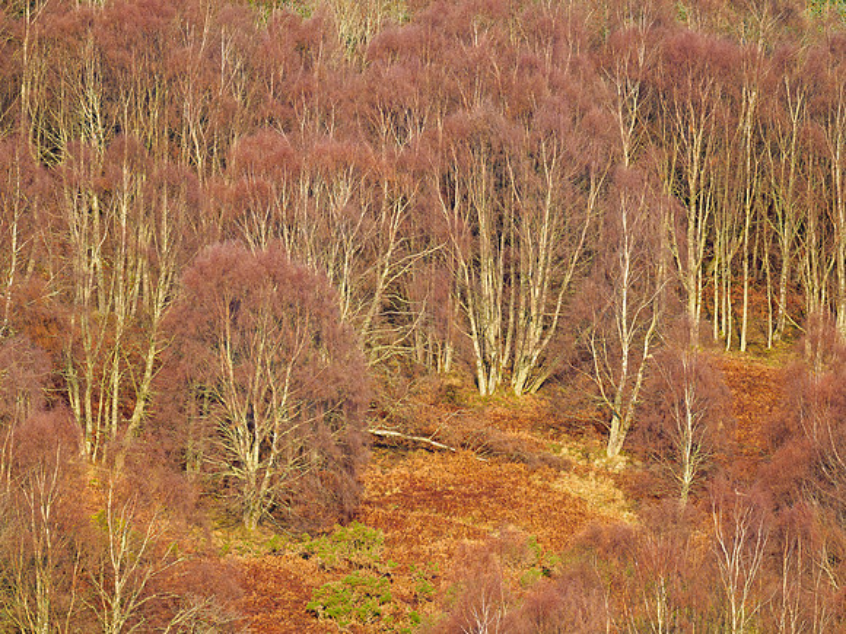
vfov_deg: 2.5
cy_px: 317
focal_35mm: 601
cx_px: 423
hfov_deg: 3.3
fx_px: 14688
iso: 400
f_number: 4
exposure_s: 1/400
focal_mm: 300
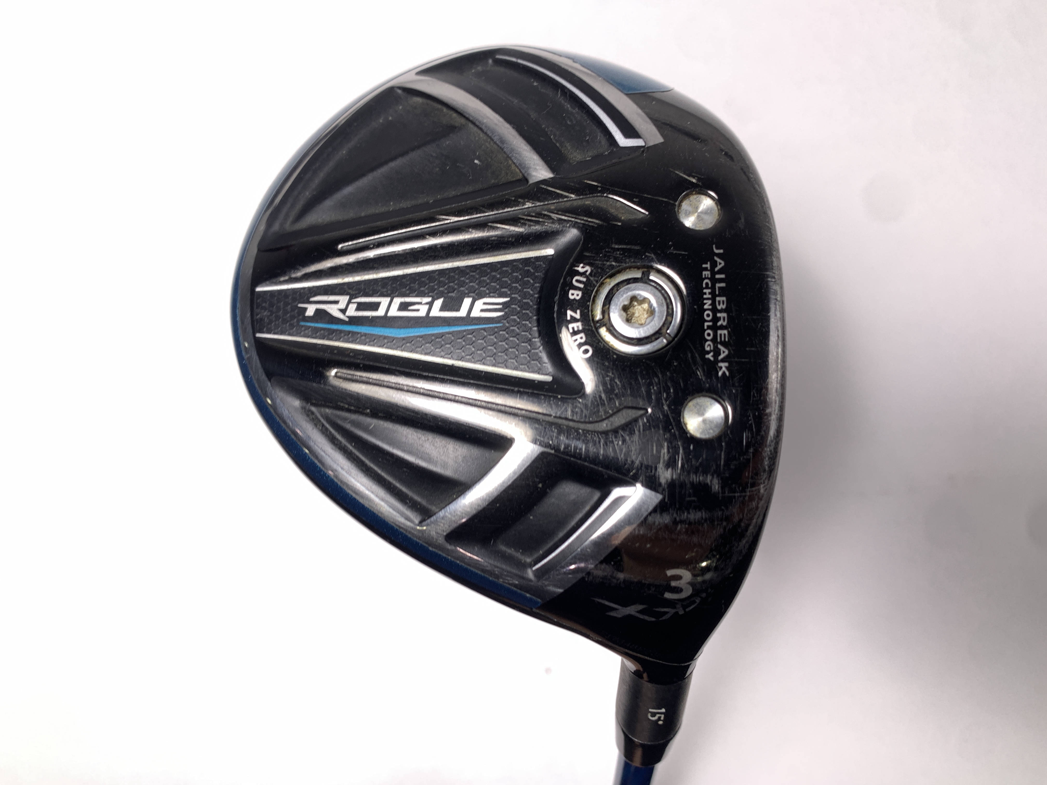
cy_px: 392
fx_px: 786
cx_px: 524
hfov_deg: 67.3
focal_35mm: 26
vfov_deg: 53.1
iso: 25
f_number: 1.8
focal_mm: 4.25
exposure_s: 1/120
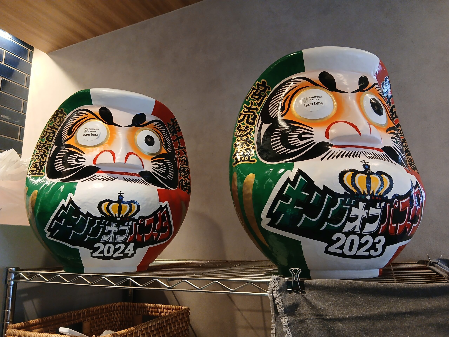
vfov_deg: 53.1
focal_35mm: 26
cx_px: 224
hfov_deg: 67.3
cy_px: 168
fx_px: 337
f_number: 1.8
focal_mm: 3.86
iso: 250
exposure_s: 1/33.3
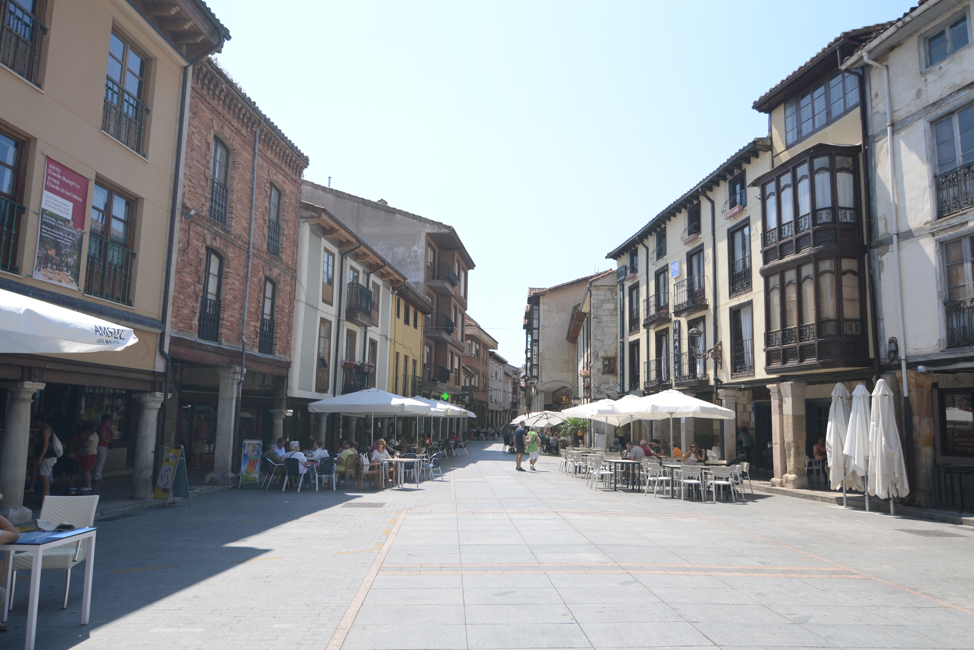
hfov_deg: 73.7
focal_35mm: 24
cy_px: 325
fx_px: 649
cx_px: 487
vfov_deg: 53.1
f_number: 4.5
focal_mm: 16
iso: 100
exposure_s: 1/800
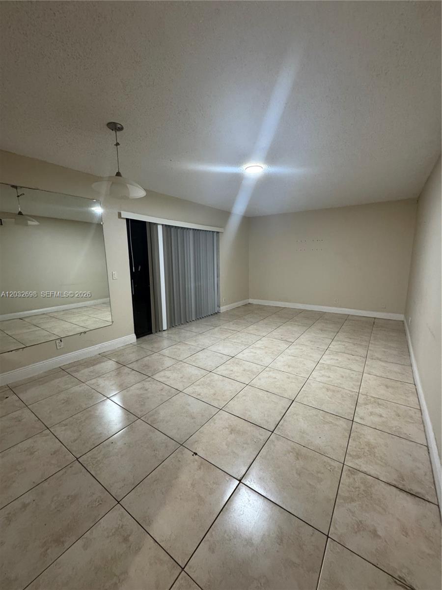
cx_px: 221
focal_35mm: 14
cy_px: 295
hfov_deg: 85.7
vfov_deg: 102.1
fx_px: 238
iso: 320
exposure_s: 1/60
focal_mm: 2.22
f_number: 2.2
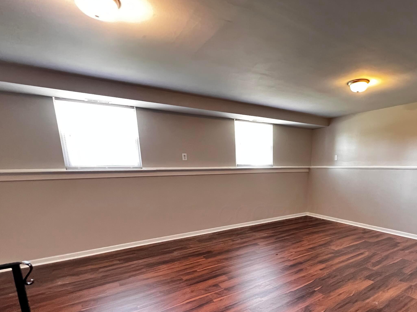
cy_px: 214
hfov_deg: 81.7
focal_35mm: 19
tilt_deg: -11.8
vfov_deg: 66.4
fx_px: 229
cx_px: 279
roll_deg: -0.1
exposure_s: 1/40
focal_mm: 1.57
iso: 1000
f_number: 1.8
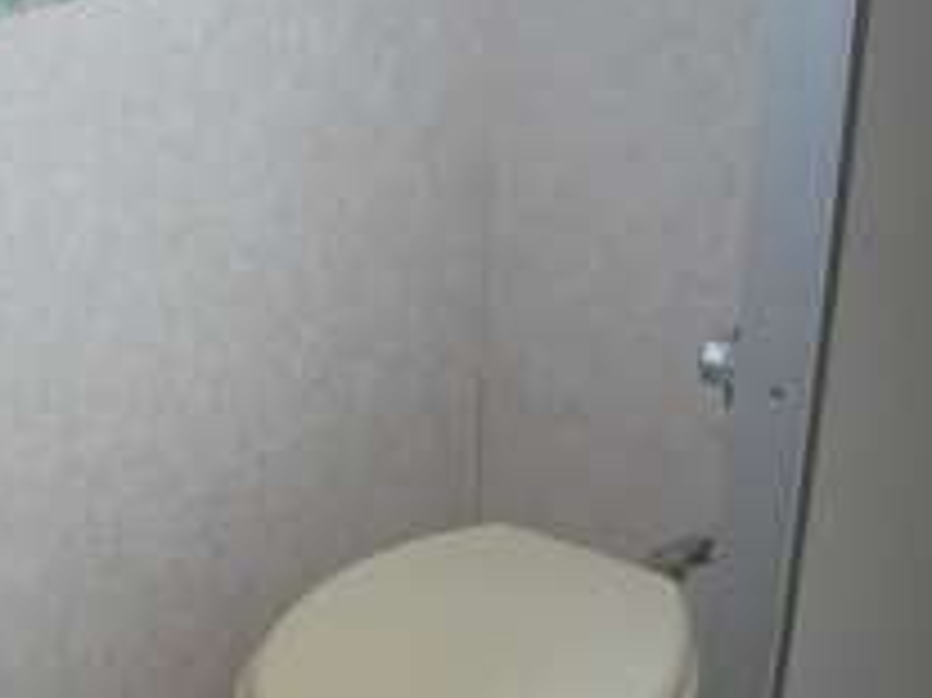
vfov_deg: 21.8
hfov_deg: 28.3
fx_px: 1803
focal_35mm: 67
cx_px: 167
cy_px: 475
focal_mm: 5.5
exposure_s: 1/30
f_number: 2.8
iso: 125
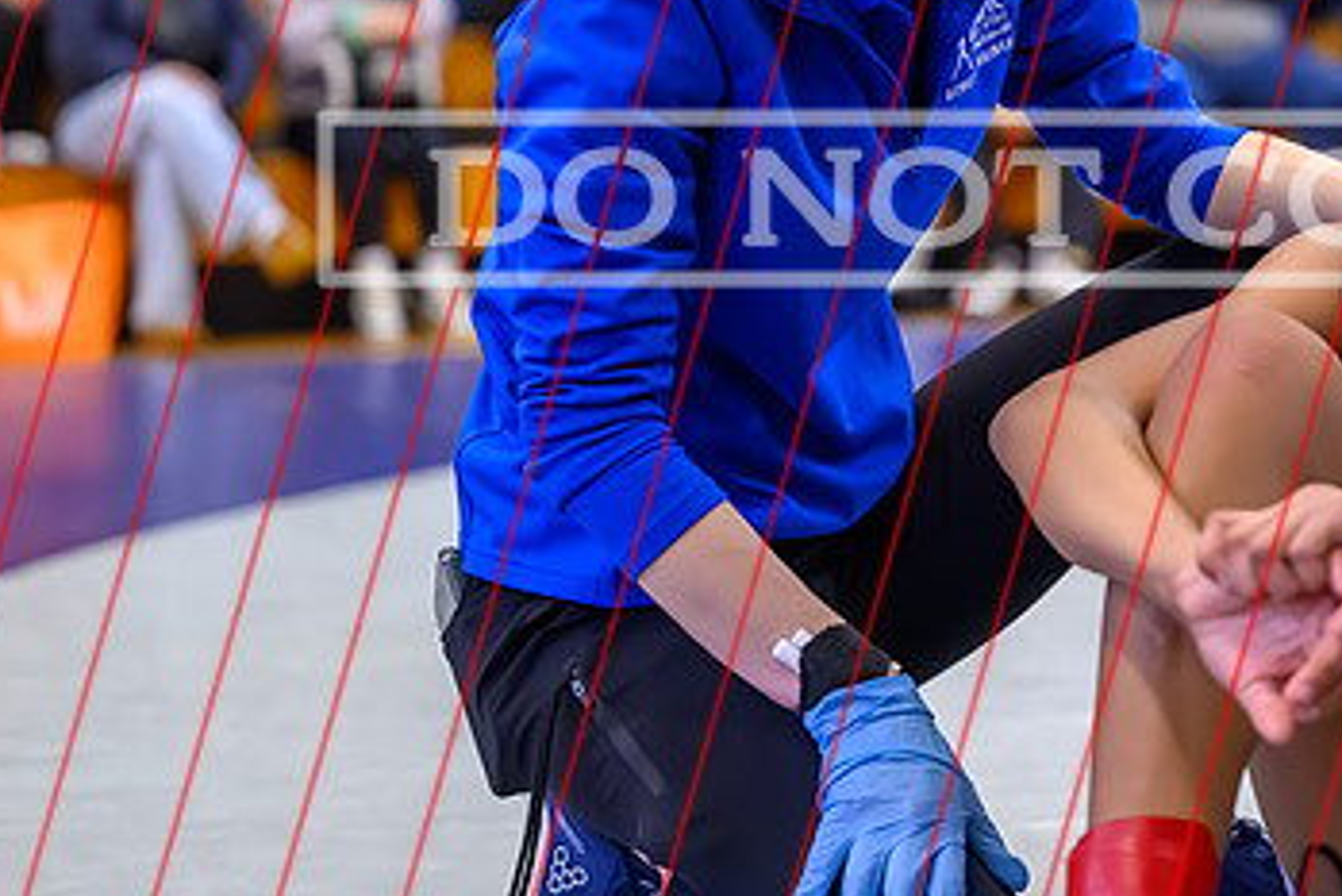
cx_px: 1031
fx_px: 4587
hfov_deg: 16.5
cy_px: 225
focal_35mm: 123
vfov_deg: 11.1
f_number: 2.8
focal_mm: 74
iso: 10000
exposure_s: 1/500
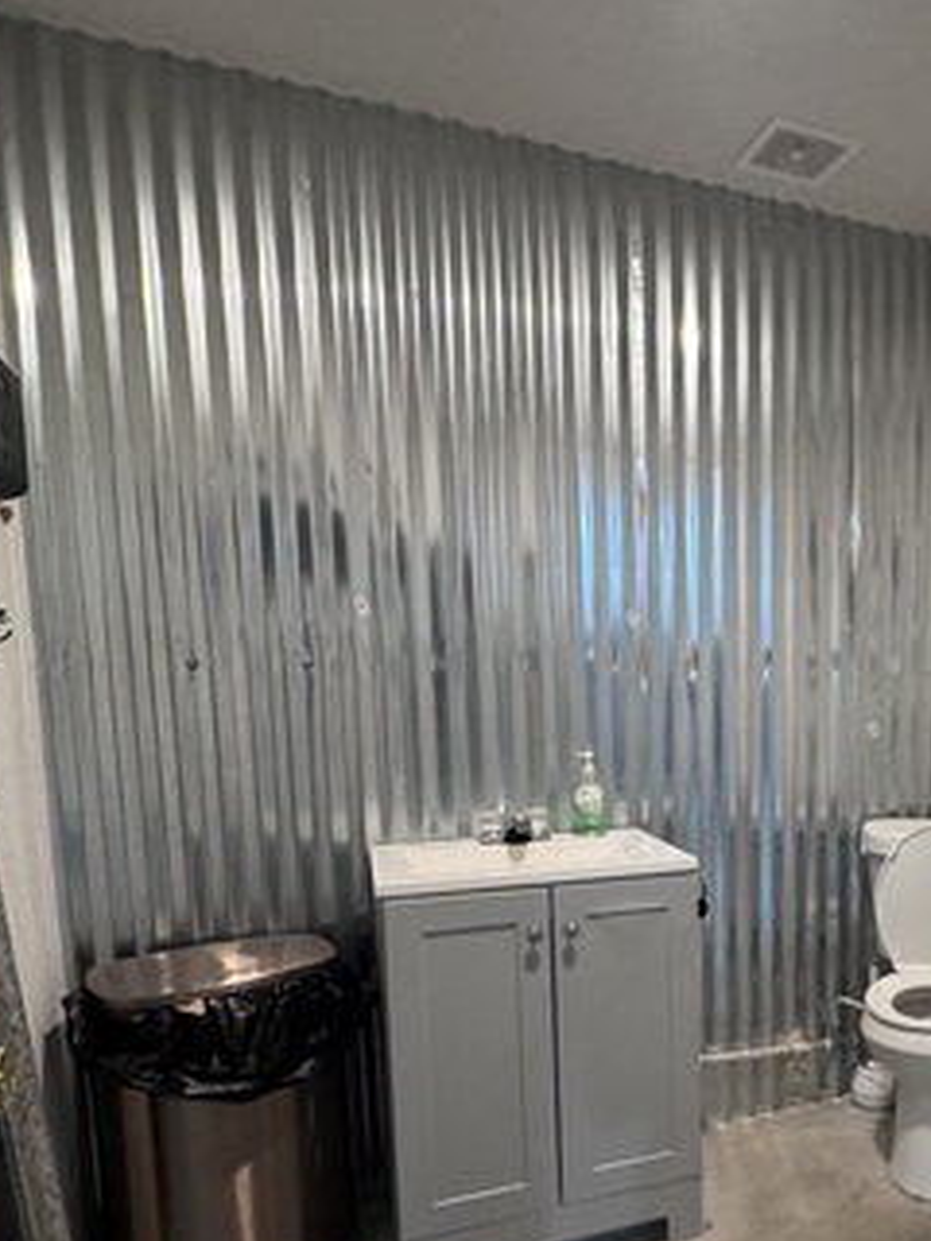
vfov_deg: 62.3
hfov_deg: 45.7
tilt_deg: -6.8
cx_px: 811
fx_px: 1004
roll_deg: +0.4
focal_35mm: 28
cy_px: 795
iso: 400
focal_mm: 2.22
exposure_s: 1/60
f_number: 2.2
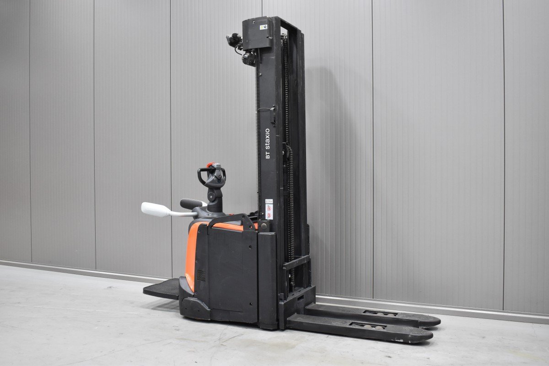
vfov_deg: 38.4
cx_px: 274
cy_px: 183
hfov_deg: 55.1
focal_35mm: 34
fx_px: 526
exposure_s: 1/30
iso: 1250
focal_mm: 23
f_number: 5
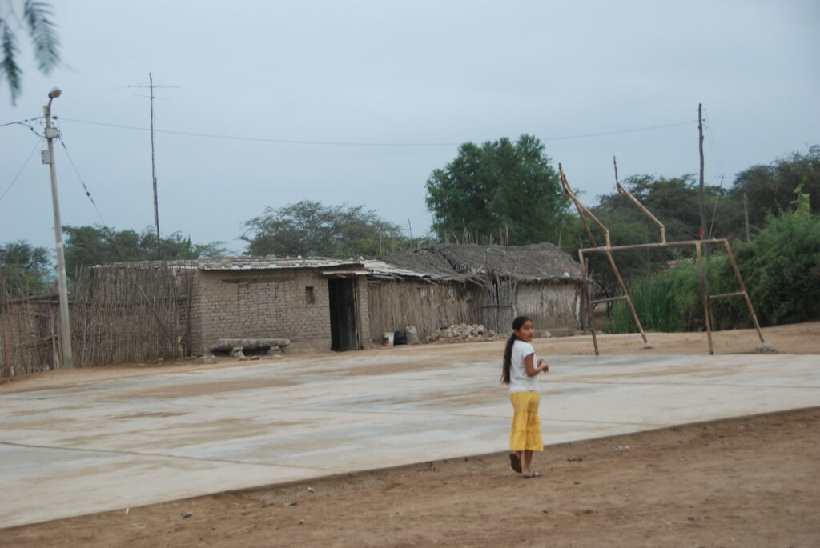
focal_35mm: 75
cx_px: 410
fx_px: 1710
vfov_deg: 18.2
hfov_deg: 27.0
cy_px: 274
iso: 250
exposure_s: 1/500
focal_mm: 50
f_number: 4.8
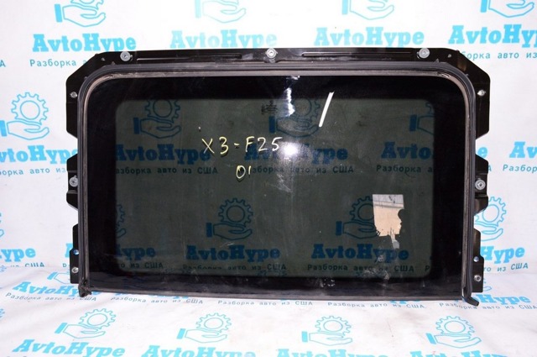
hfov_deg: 67.4
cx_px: 268
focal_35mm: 27
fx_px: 402
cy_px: 178
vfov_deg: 47.8
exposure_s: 1/200
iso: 1600
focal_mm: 18
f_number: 8
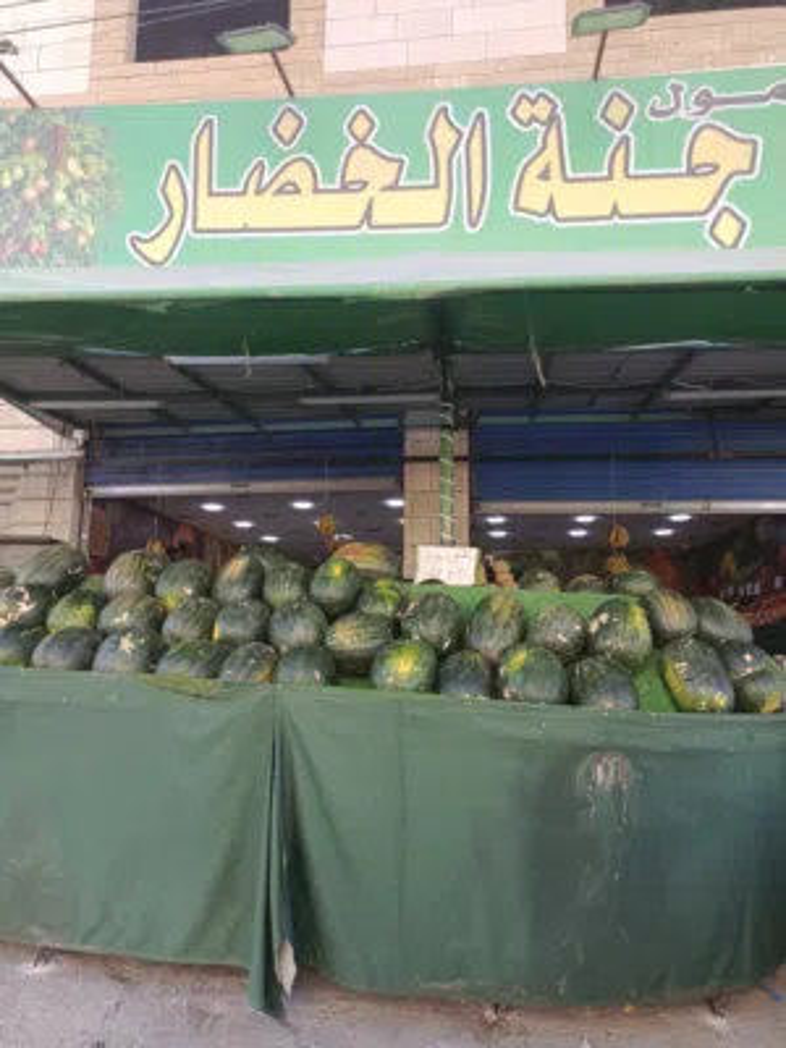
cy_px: 524
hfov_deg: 54.9
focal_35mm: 25
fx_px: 757
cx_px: 393
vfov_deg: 69.4
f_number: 1.79
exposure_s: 1/100
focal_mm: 4.74
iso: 158
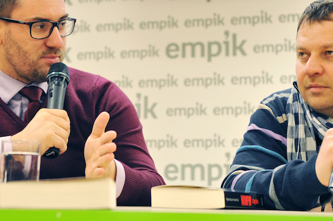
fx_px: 776
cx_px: 165
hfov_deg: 24.2
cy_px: 51
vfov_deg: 16.1
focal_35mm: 84
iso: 1600
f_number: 3.2
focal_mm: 50
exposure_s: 1/100
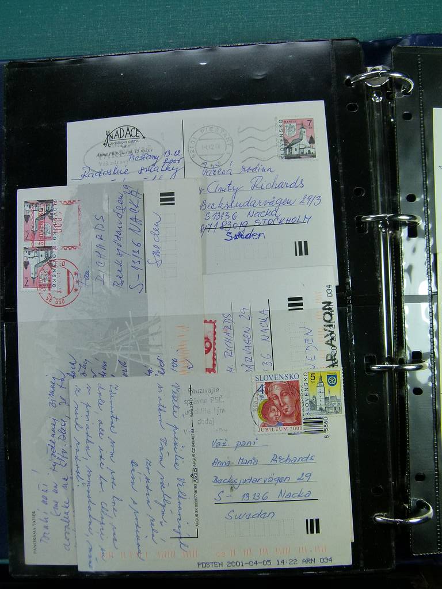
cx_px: 221
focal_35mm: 33
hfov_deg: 42.9
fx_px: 562
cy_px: 294
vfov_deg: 55.4
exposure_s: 1/125
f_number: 3.6
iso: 160
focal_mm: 5.9
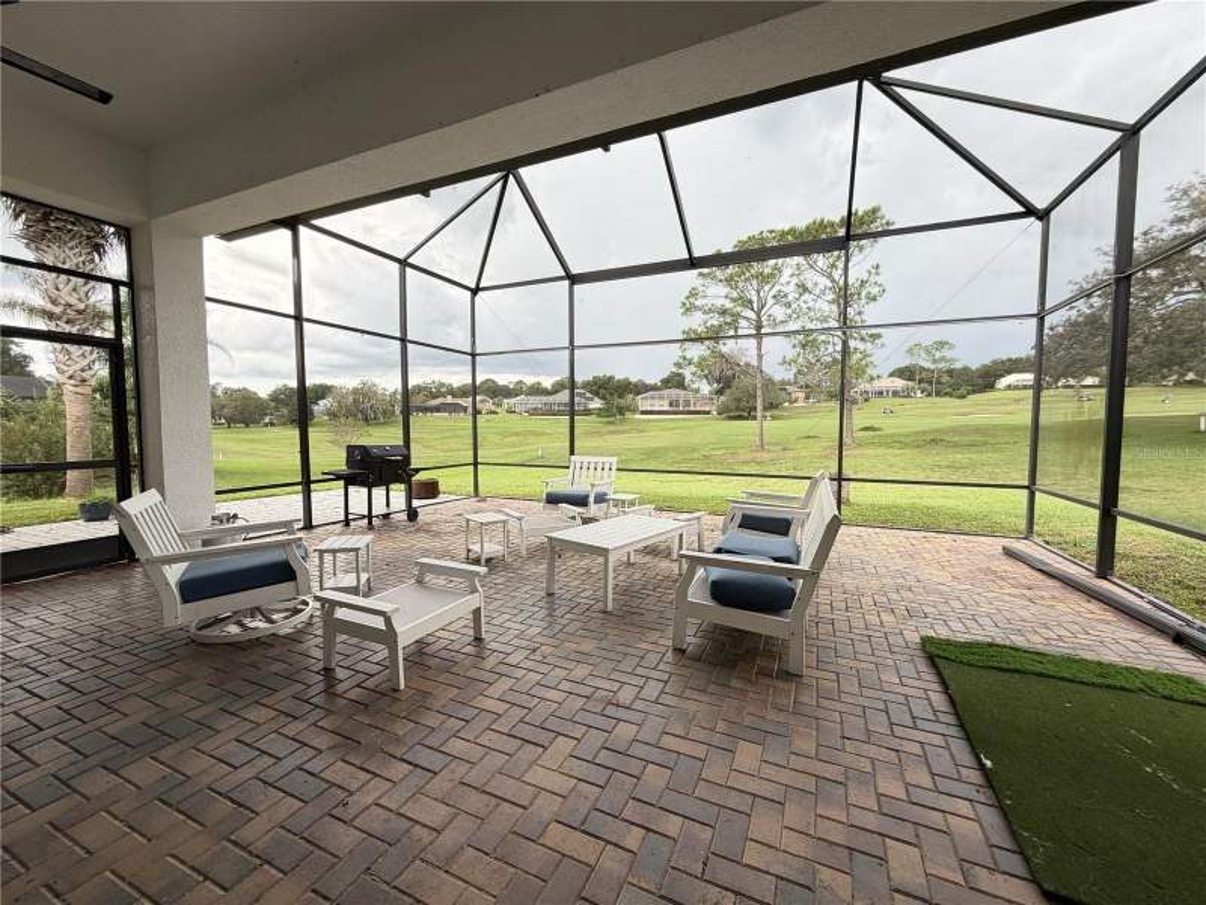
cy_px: 452
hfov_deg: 102.1
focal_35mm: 14
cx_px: 603
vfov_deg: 85.7
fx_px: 488
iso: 50
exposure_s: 1/170
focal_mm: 2.22
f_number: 2.2
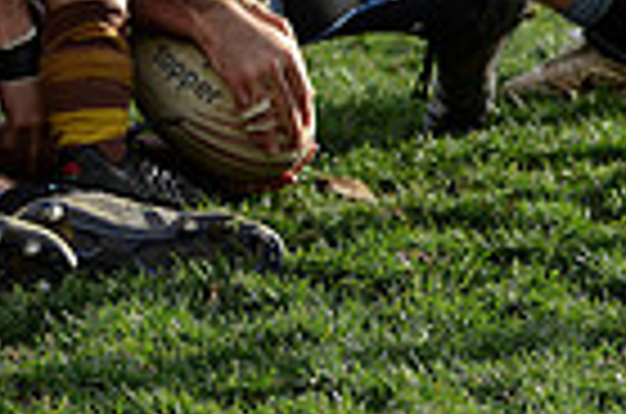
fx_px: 7408
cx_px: -18
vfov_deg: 3.2
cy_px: -412
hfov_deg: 4.8
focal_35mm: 427
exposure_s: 1/800
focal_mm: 102
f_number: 2.8
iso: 320
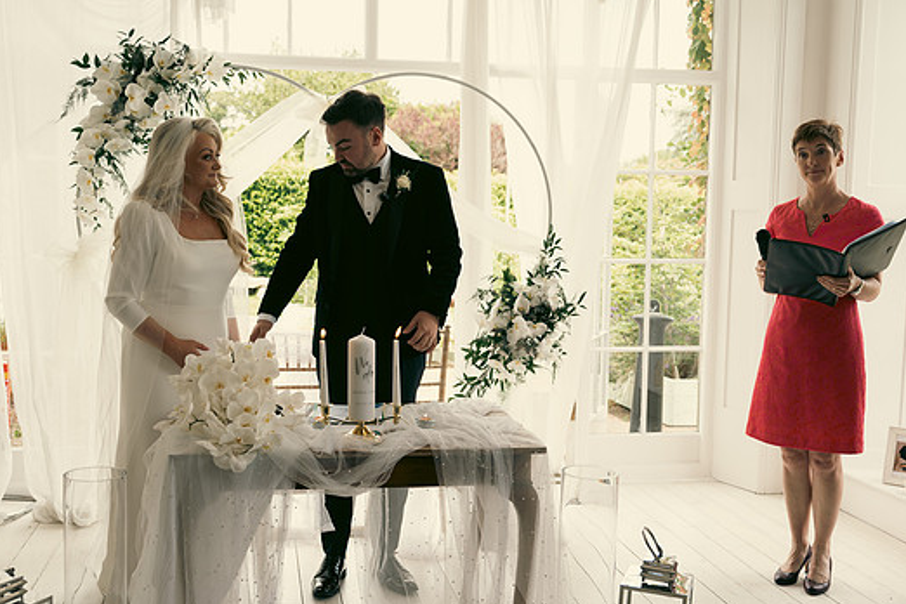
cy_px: 308
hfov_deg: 48.4
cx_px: 425
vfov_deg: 33.4
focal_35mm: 40
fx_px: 1007
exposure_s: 1/160
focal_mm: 36
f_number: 3.5
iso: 125
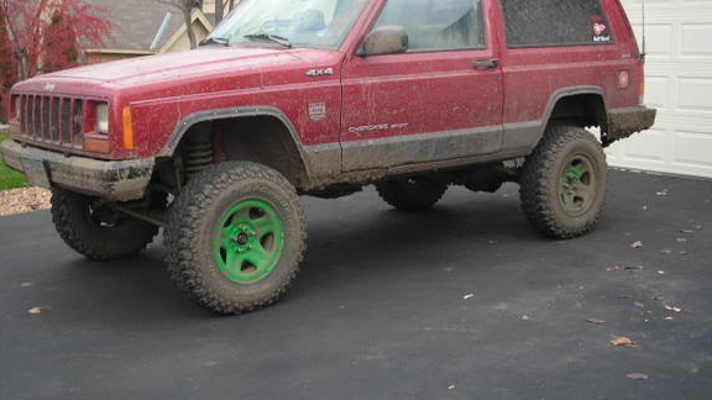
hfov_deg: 44.5
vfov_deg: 25.8
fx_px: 868
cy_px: 132
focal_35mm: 46
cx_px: 329
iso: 50
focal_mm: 6.3
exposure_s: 1/33.7
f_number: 3.2
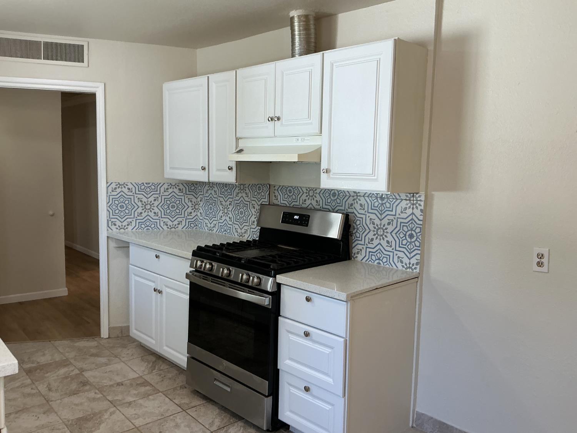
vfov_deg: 48.2
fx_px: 483
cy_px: 216
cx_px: 288
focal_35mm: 29
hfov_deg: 61.7
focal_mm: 3
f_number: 1.8
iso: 40
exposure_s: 1/60
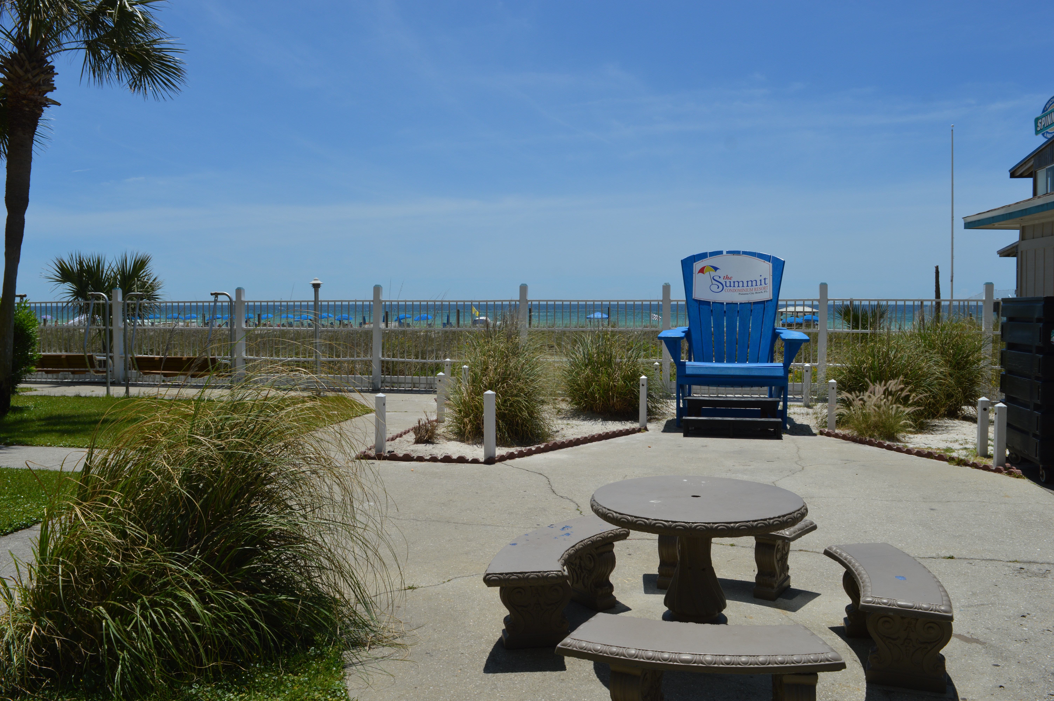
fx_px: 790
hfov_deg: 67.4
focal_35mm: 27
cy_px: 350
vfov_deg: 47.8
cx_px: 527
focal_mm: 18
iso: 100
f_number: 9
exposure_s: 1/320
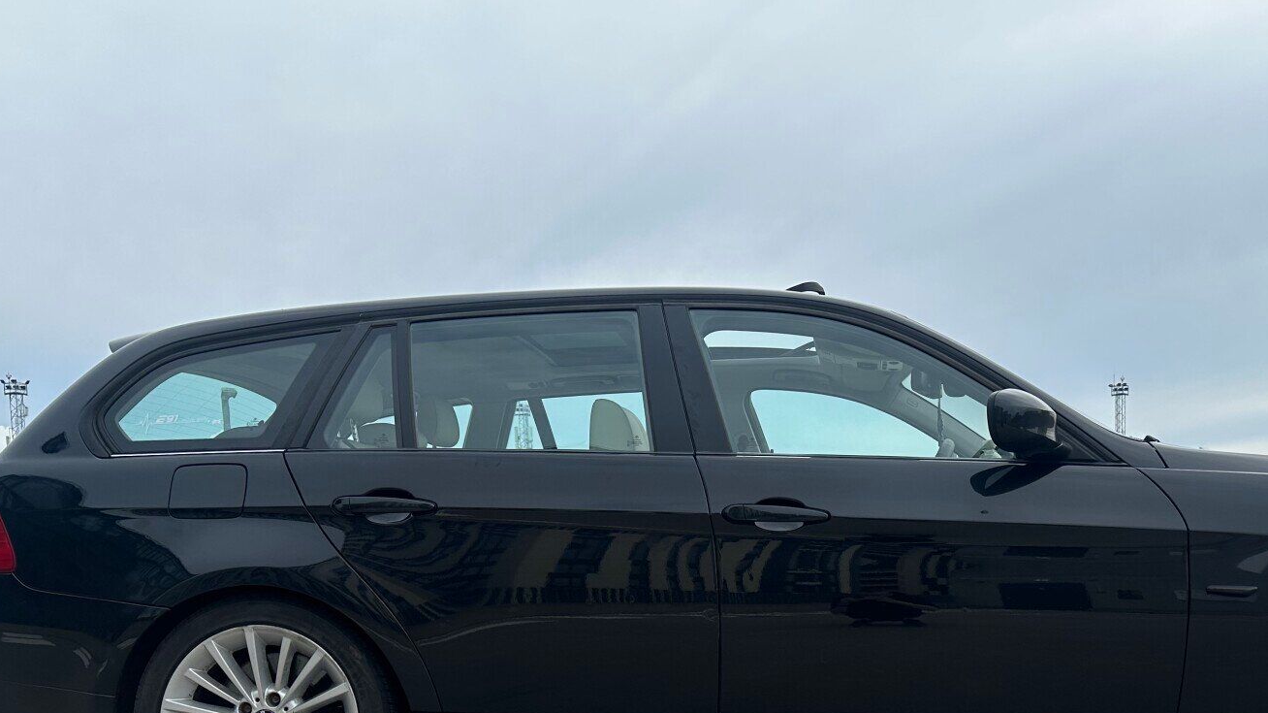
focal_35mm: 39
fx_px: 1311
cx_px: 808
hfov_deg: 51.0
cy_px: 630
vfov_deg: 29.3
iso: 80
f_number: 1.78
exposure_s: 1/1916
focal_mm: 6.86
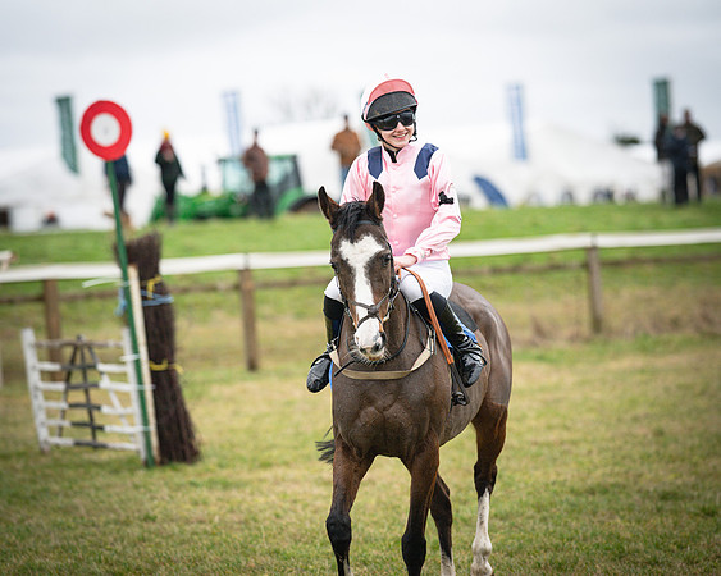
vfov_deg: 10.2
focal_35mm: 152
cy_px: 288
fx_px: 3243
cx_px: 360
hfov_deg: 12.7
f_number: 2.2
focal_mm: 135
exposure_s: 1/1150
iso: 640
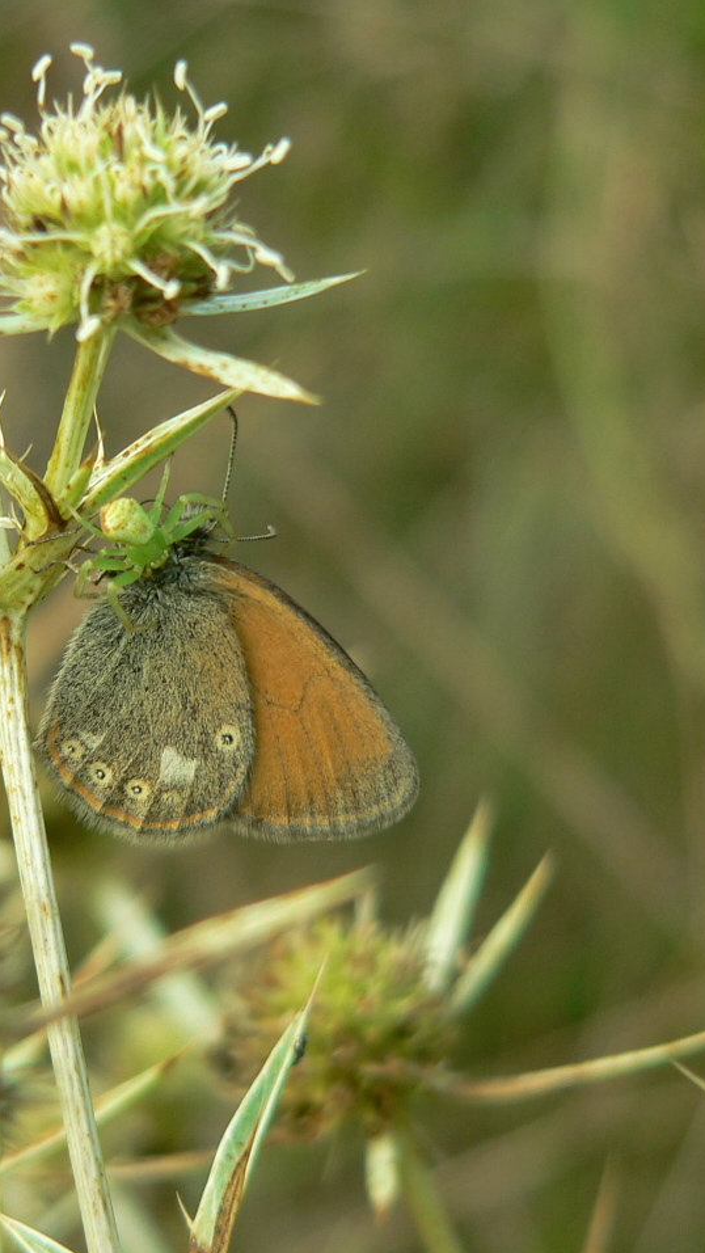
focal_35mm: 140
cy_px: 626
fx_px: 4651
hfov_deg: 8.6
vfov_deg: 15.3
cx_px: 102
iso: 80
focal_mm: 16.1
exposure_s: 1/80
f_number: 2.8
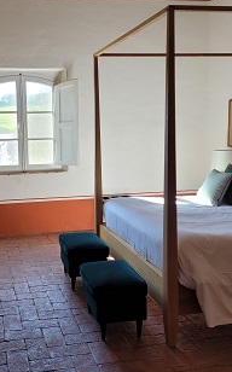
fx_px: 436
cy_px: 170
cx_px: 53
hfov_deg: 29.3
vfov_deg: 46.2
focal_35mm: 43
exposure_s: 1/100
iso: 64
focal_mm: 5.4
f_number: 1.8
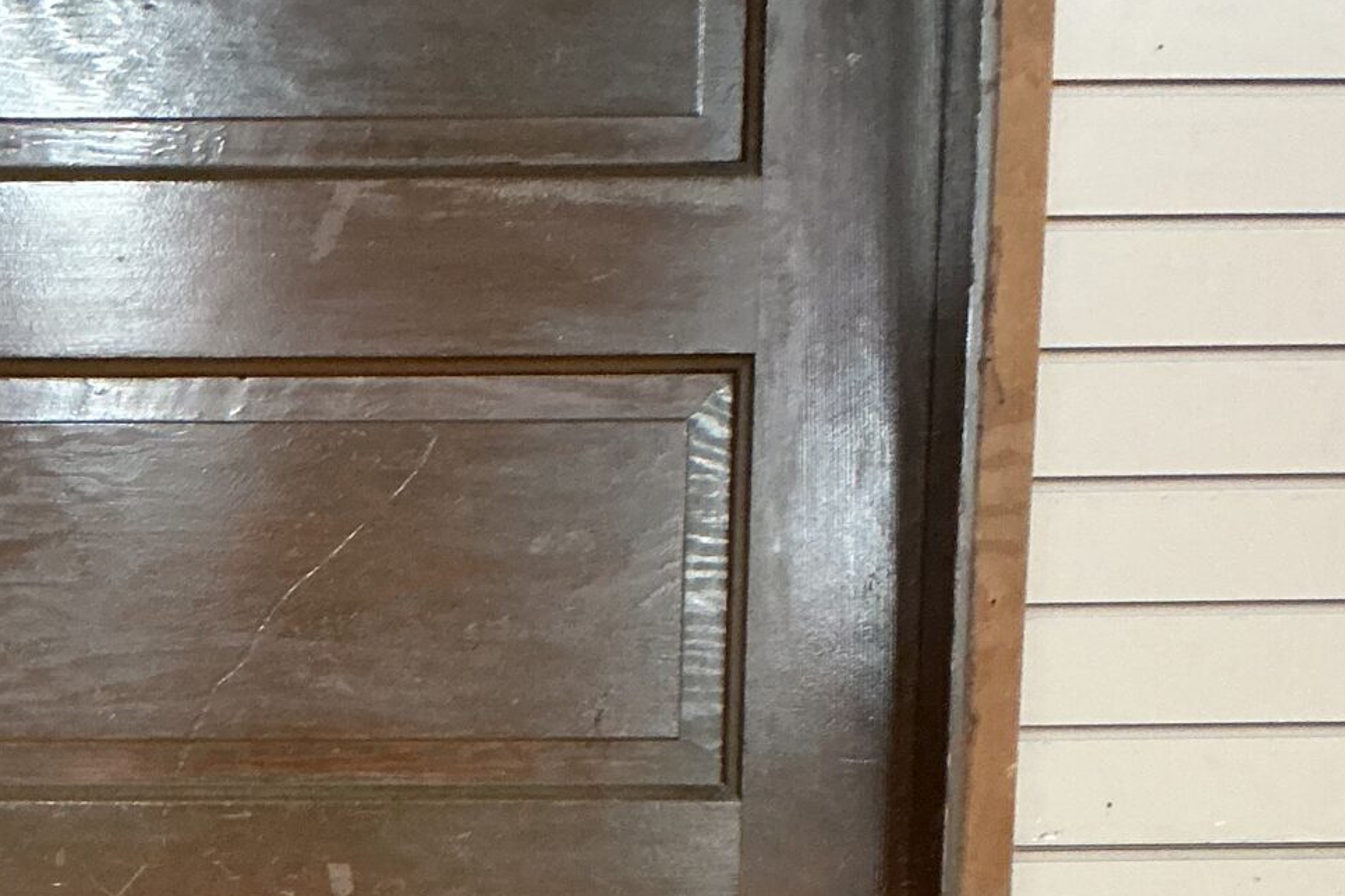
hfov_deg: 25.0
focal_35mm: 80
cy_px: 1088
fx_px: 2988
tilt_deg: -15.0
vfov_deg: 16.3
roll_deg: +0.0
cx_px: 284
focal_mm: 3
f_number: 1.8
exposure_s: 1/60
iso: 250
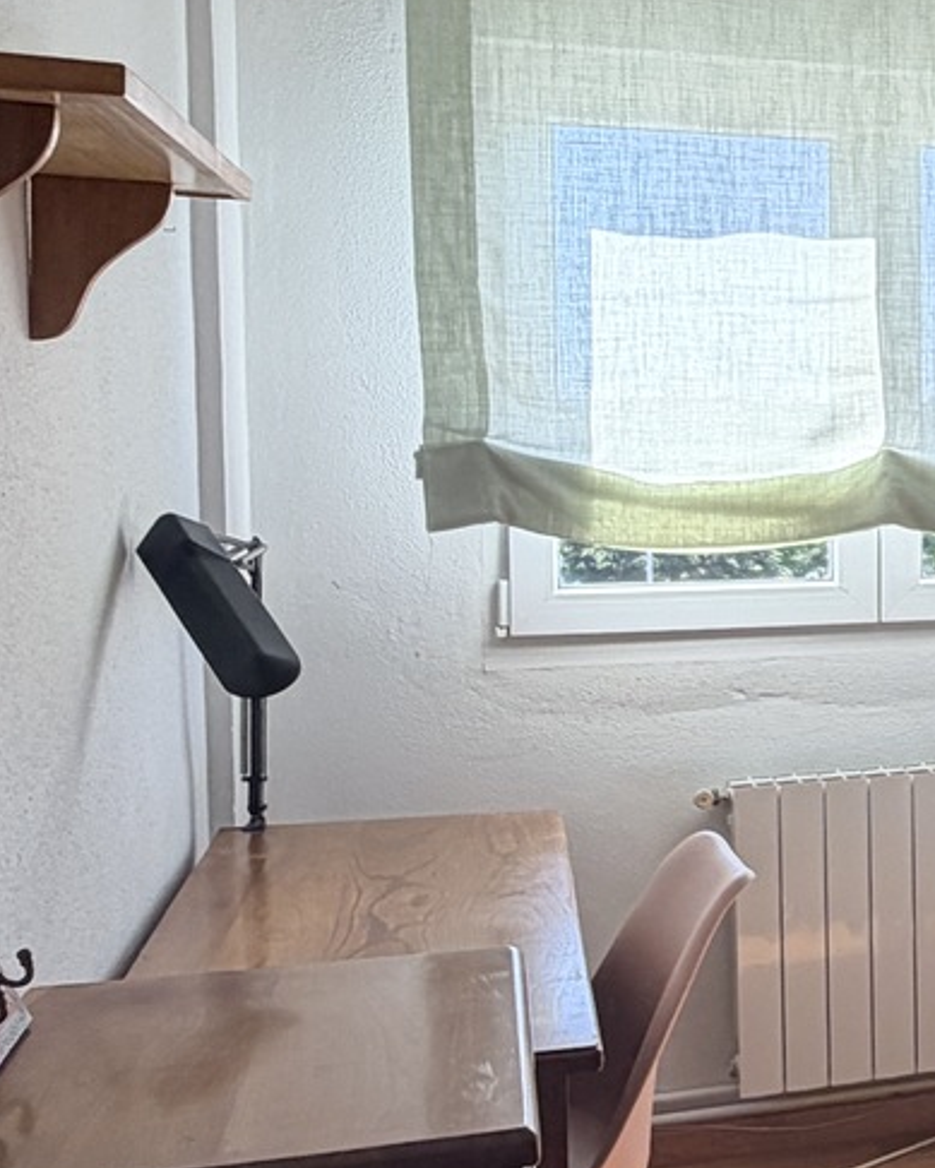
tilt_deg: -3.5
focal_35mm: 54
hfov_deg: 24.2
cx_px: 1250
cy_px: 507
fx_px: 1867
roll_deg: -0.7
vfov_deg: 34.7
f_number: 2.2
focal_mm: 2.22
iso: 64
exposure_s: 1/188
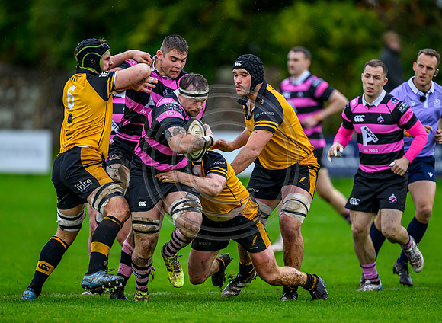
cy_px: 179
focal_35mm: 488
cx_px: 196
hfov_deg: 4.1
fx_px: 6172
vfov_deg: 3.0
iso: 3200
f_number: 3.2
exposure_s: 1/1250
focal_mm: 400
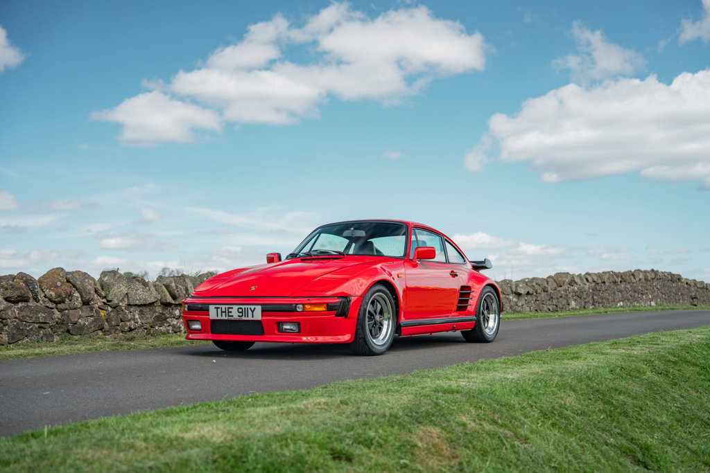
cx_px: 355
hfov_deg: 44.5
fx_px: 868
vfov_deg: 30.5
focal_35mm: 44
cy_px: 236
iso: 100
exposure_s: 1/800
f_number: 2.8
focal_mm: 44
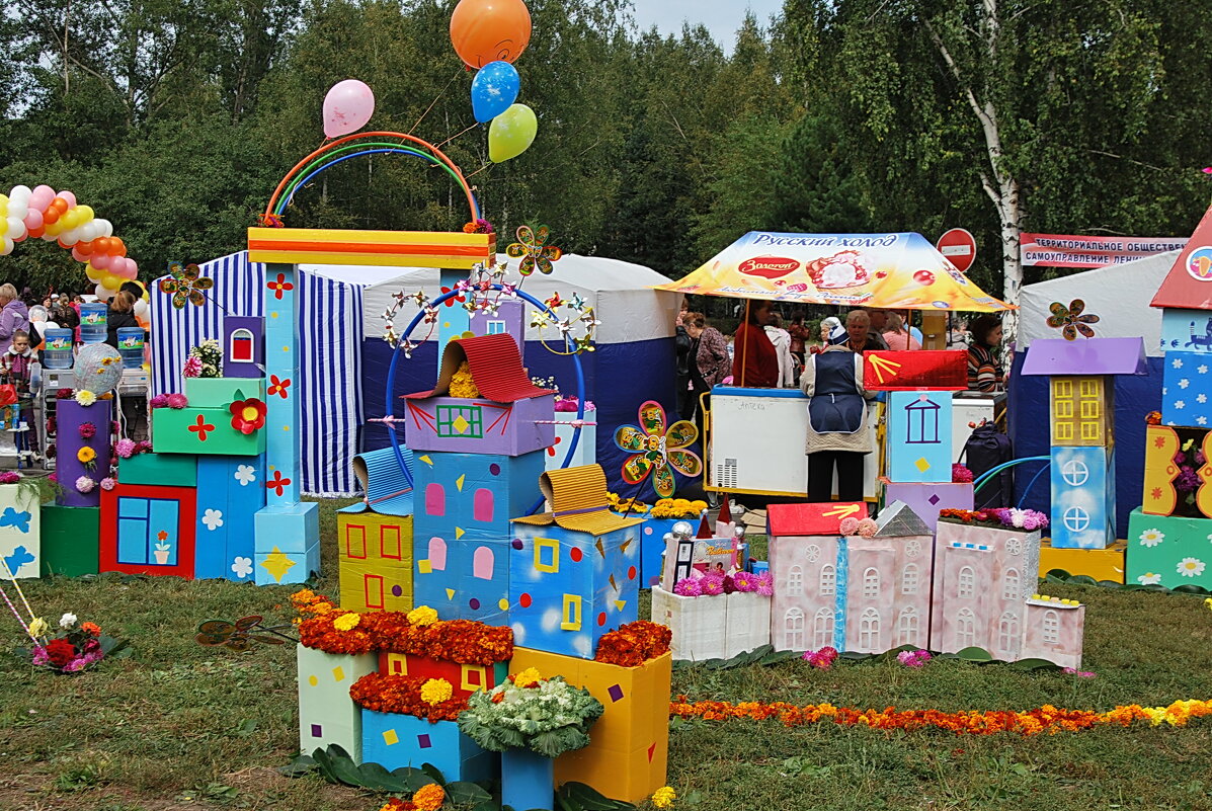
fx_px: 1567
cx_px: 606
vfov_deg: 29.0
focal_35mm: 46
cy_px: 406
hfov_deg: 42.3
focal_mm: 31
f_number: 7.1
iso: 100
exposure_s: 1/200
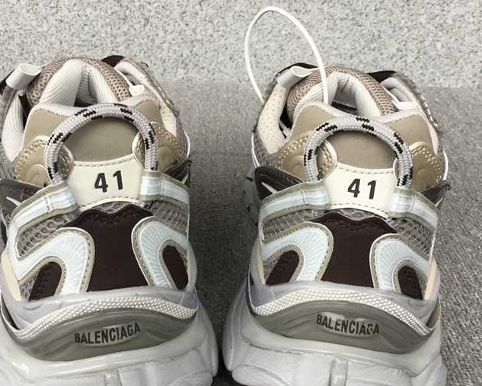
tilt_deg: -28.4
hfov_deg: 42.9
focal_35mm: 43
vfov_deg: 34.9
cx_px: 228
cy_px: 199
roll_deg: -2.7
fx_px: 614
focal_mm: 3.3
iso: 25
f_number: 2.4
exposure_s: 1/33
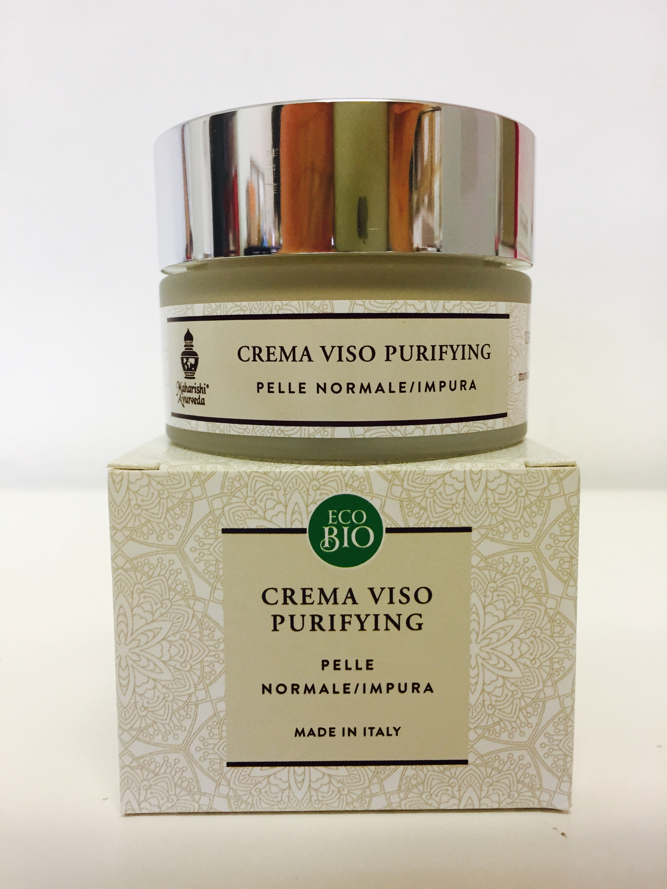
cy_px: 444
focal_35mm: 29
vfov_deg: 61.7
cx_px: 334
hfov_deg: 48.2
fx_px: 745
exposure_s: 1/33
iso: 64
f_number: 2.2
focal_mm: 4.15
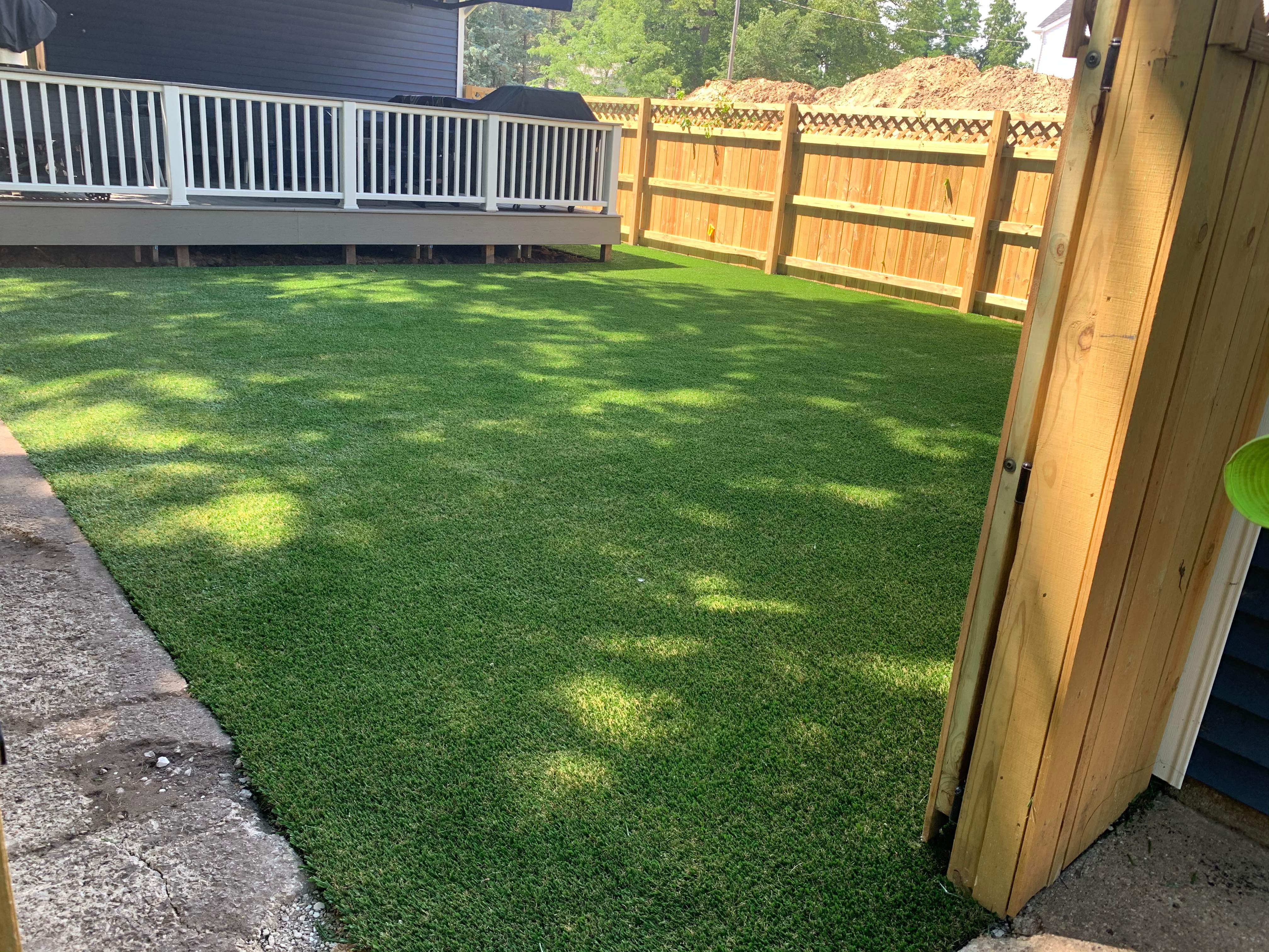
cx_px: 634
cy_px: 476
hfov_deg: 67.3
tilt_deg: -19.2
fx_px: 953
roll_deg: -4.5
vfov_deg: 53.1
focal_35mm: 26
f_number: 1.8
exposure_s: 1/144
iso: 25
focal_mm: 4.25
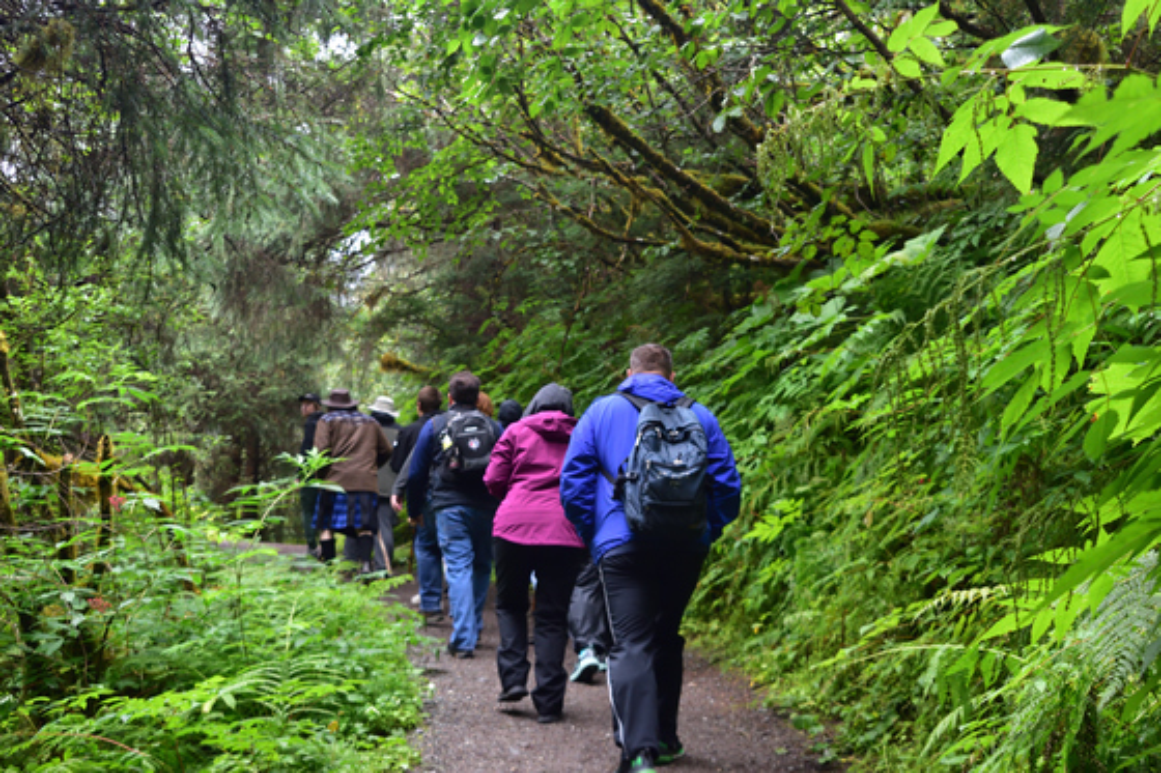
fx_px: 1644
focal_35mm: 51
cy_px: 386
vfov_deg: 26.5
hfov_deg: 38.9
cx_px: 580
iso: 500
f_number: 5
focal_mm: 34
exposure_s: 1/60
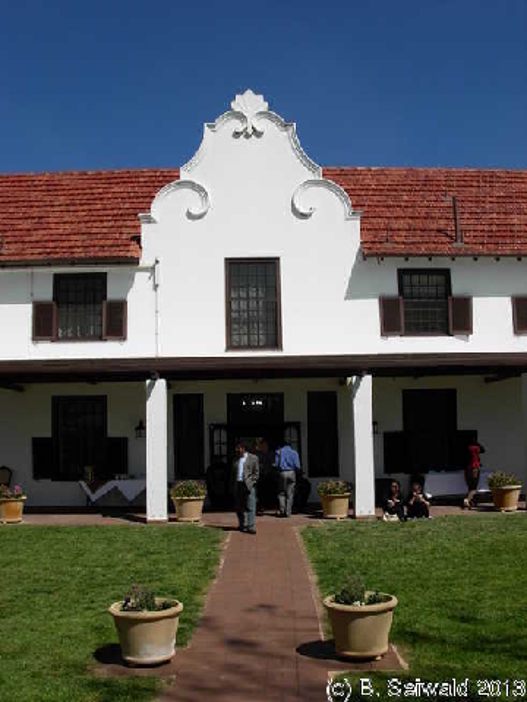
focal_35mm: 38
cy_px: 351
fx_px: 771
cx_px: 264
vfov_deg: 49.0
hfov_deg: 37.7
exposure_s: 1/1024
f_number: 4.9
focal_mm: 6.3
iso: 79
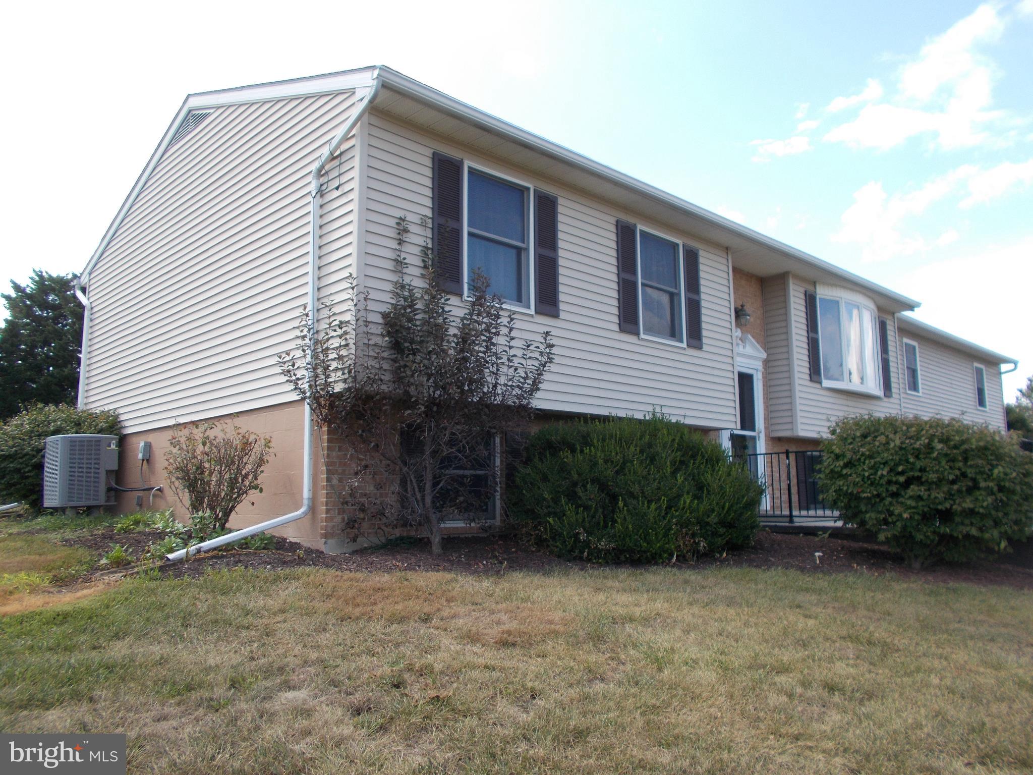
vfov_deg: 53.1
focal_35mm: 26
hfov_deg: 67.3
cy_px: 388
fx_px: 776
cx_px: 516
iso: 80
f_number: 3.2
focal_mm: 4.6
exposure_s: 1/320
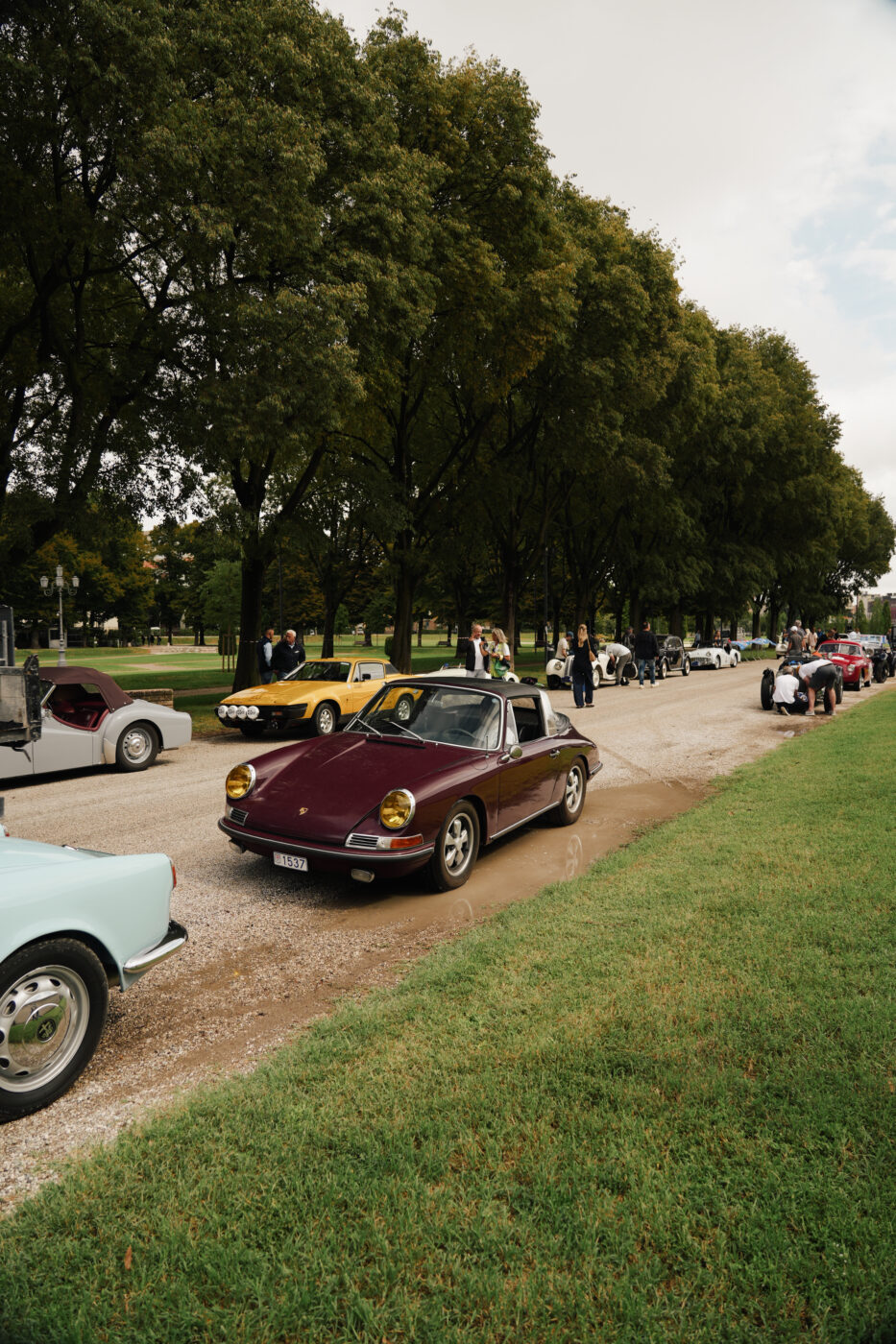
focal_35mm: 24
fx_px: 896
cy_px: 672
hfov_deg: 53.1
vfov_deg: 73.8
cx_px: 448
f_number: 4
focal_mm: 24
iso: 100
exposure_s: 1/200
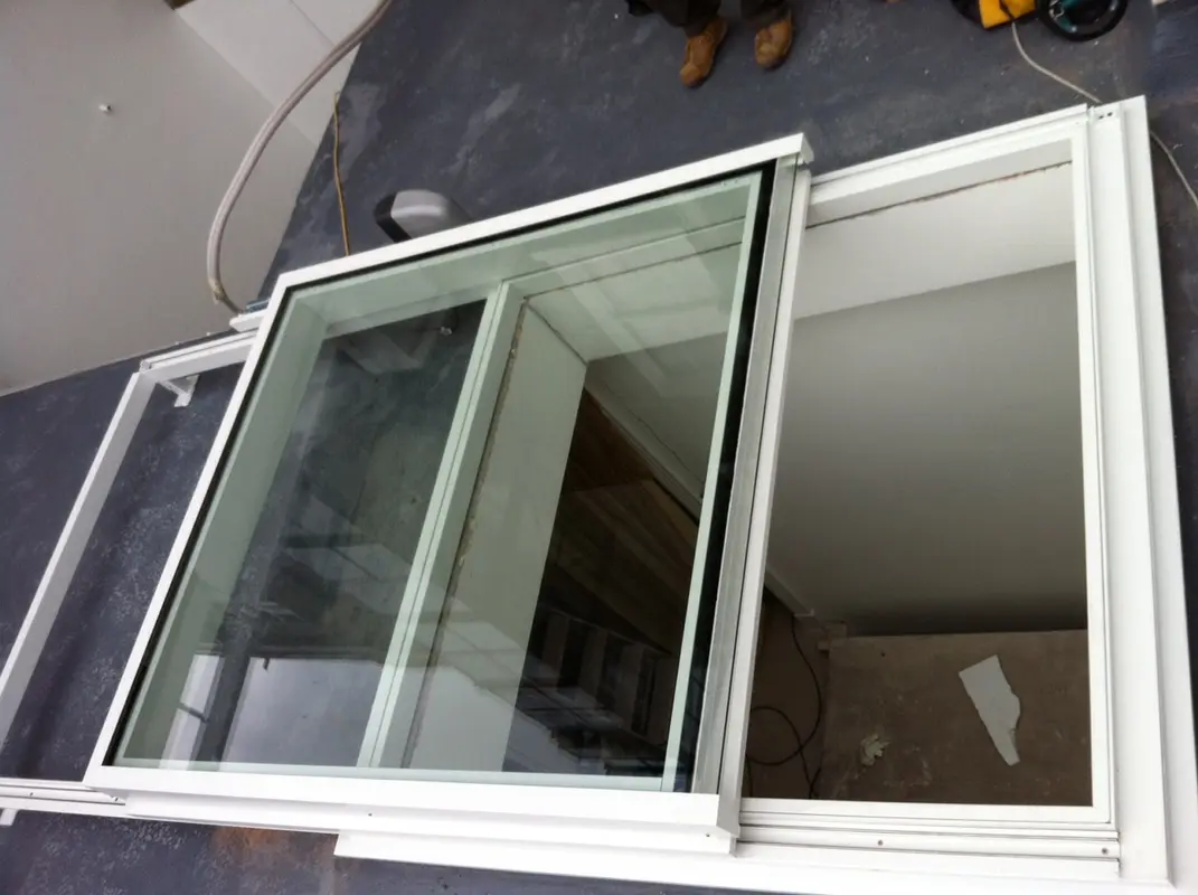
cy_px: 448
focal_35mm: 35
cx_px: 599
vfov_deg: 40.6
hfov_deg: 52.7
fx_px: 1210
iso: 80
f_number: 2.8
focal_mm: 3.85
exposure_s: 1/408
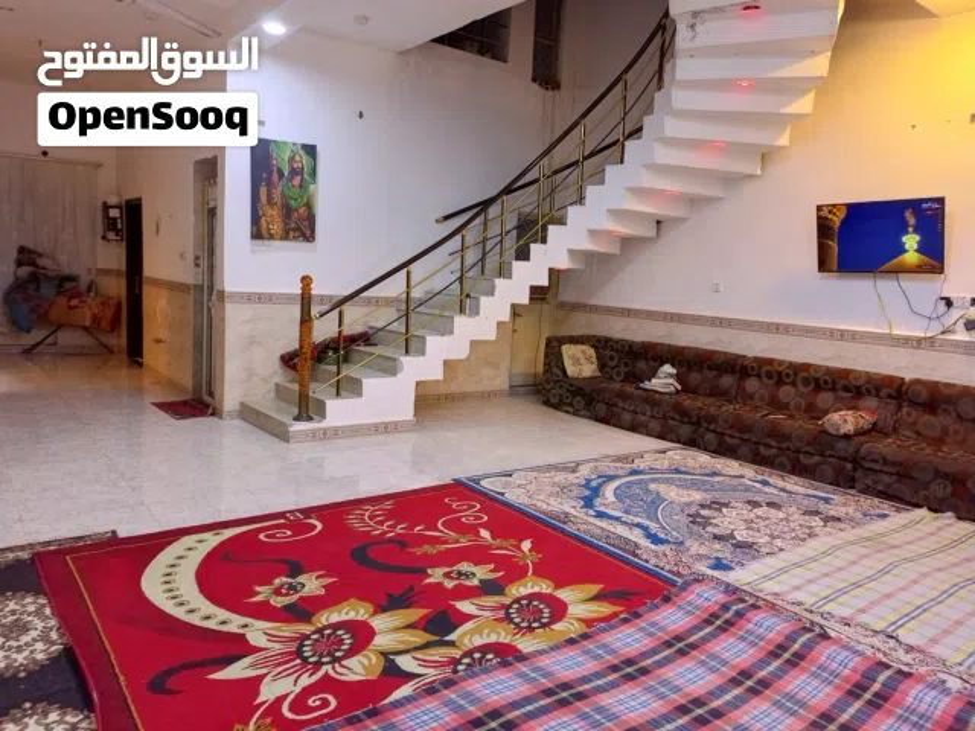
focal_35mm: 25
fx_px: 704
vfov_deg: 54.9
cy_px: 366
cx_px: 488
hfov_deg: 69.4
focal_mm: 4.69
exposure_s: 1/50
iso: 934
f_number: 1.79
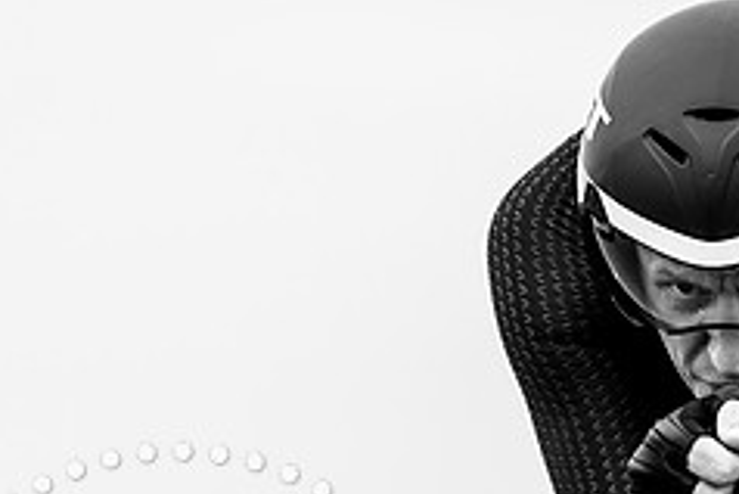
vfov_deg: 1.2
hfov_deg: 1.9
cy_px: 1027
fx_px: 22655
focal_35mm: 1103
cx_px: 748
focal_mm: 200
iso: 100
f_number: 3.2
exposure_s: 1/800
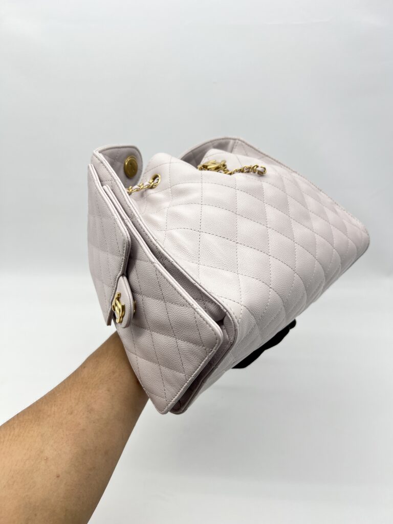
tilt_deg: -27.2
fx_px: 394
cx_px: 196
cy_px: 262
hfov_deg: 53.1
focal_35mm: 26
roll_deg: +0.5
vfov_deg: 67.3
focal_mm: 5.7
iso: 32
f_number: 1.5
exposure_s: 1/150
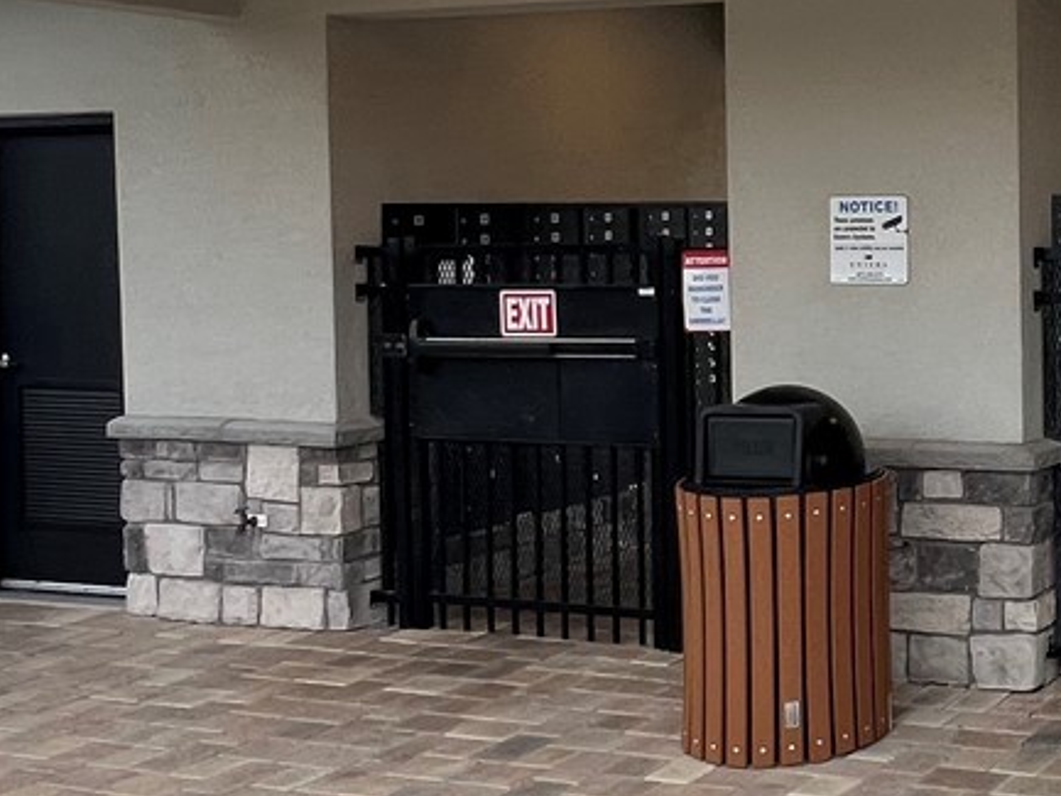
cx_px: 1272
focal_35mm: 48
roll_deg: -1.2
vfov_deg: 30.0
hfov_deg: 32.7
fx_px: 1472
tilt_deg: -0.8
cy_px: 247
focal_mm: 1.57
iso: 64
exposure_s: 1/99
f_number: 1.8
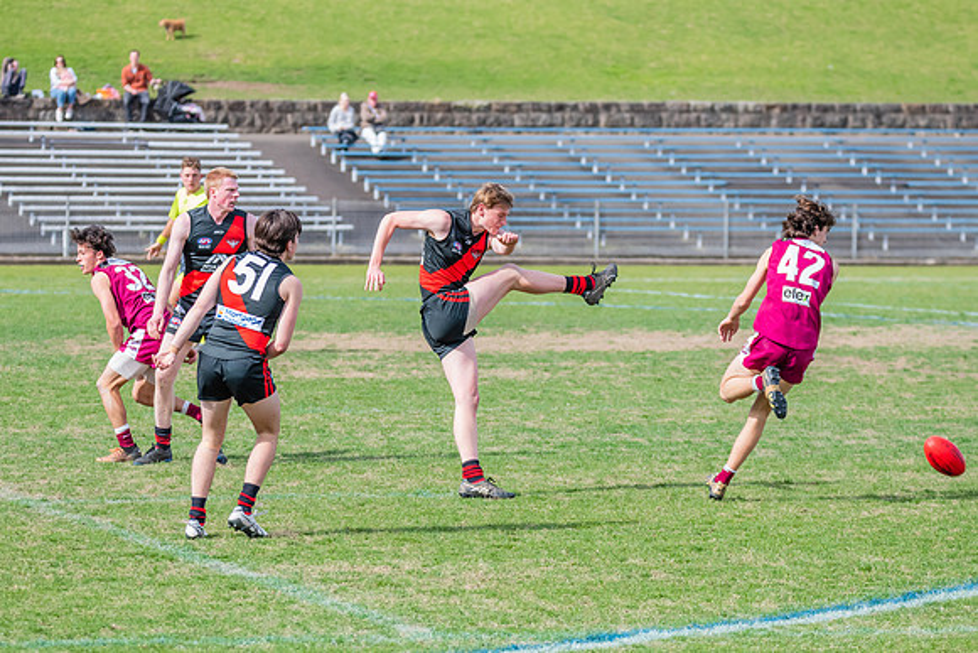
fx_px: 7295
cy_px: 332
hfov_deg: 7.7
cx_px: 474
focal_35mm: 268
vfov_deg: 5.1
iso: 800
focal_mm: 200
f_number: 7.1
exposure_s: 1/1600
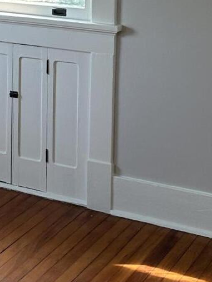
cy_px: -17
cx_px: -94
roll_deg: -0.6
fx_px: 865
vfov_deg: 18.0
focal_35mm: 106
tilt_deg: -7.1
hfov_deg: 13.3
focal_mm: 6.86
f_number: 1.78
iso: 80
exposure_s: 1/121
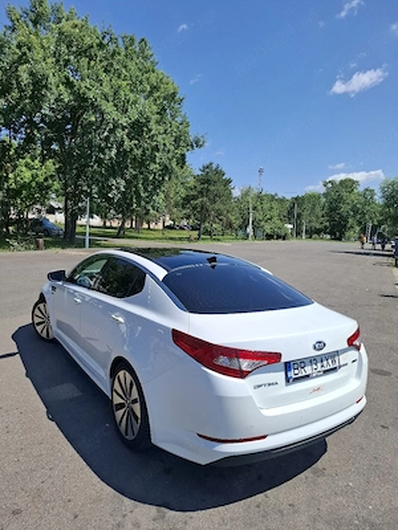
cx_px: 199
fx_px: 353
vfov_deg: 73.9
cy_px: 265
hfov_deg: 58.9
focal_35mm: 23
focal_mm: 5.54
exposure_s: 1/3333
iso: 50
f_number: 1.8
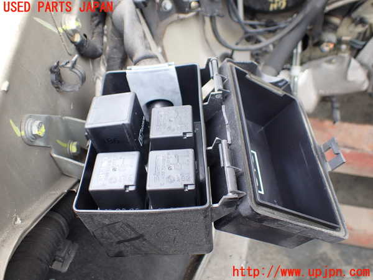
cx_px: 186
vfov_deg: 46.8
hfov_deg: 60.0
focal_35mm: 30
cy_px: 140
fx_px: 323
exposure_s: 1/125
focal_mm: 5.4
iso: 125
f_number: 2.3
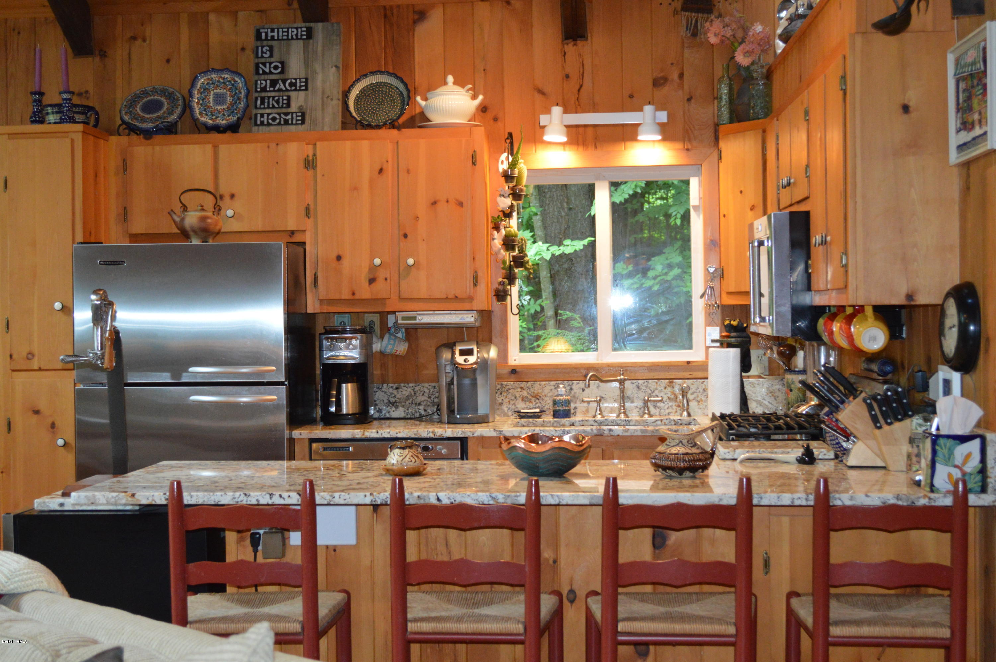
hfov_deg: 36.9
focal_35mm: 54
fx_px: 1493
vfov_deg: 25.0
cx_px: 498
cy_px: 331
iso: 1800
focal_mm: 36
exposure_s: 1/60
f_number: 5
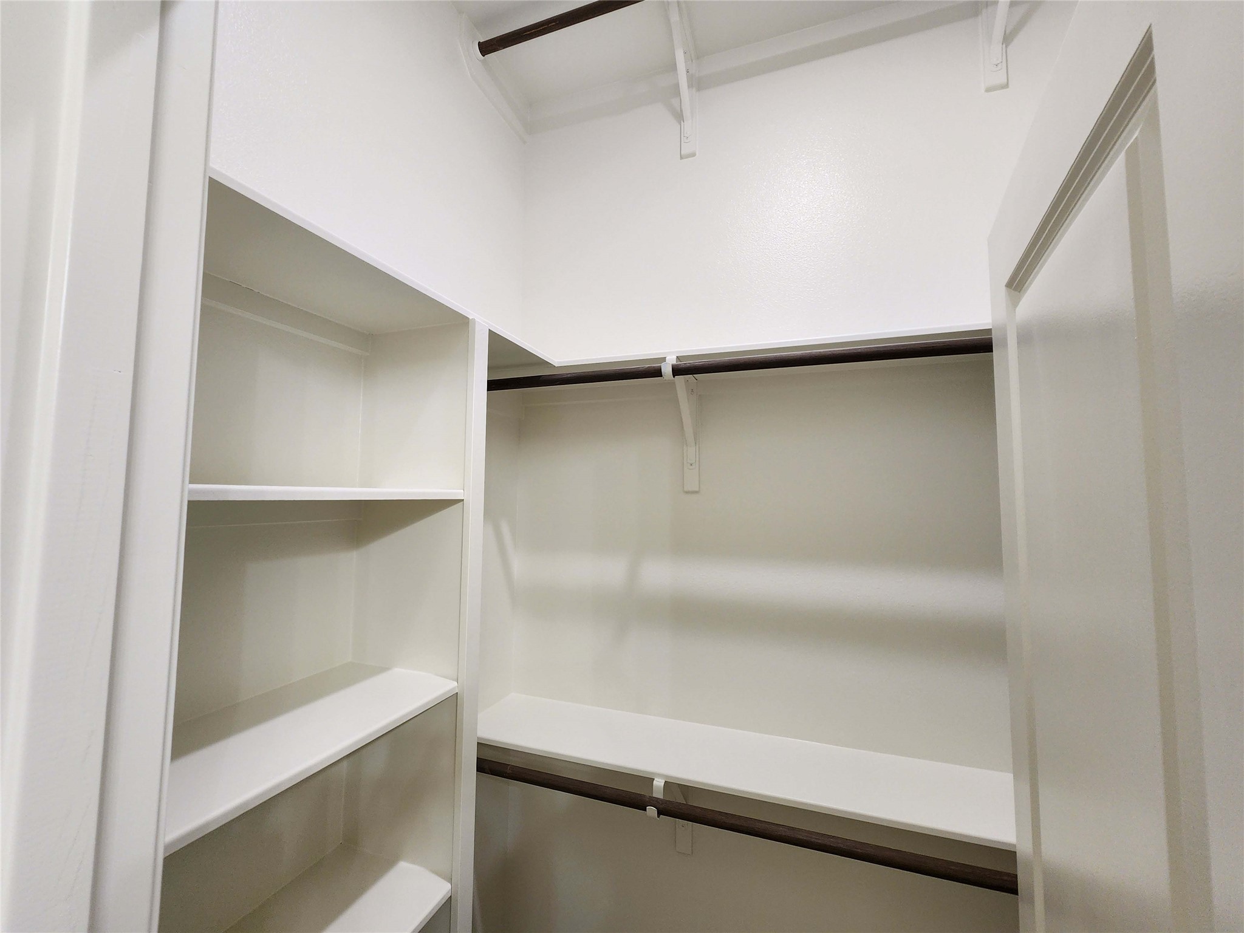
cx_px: 622
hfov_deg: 106.2
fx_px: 467
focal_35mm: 13
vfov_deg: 89.9
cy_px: 466
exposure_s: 1/60
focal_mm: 2.2
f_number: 2.2
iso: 160
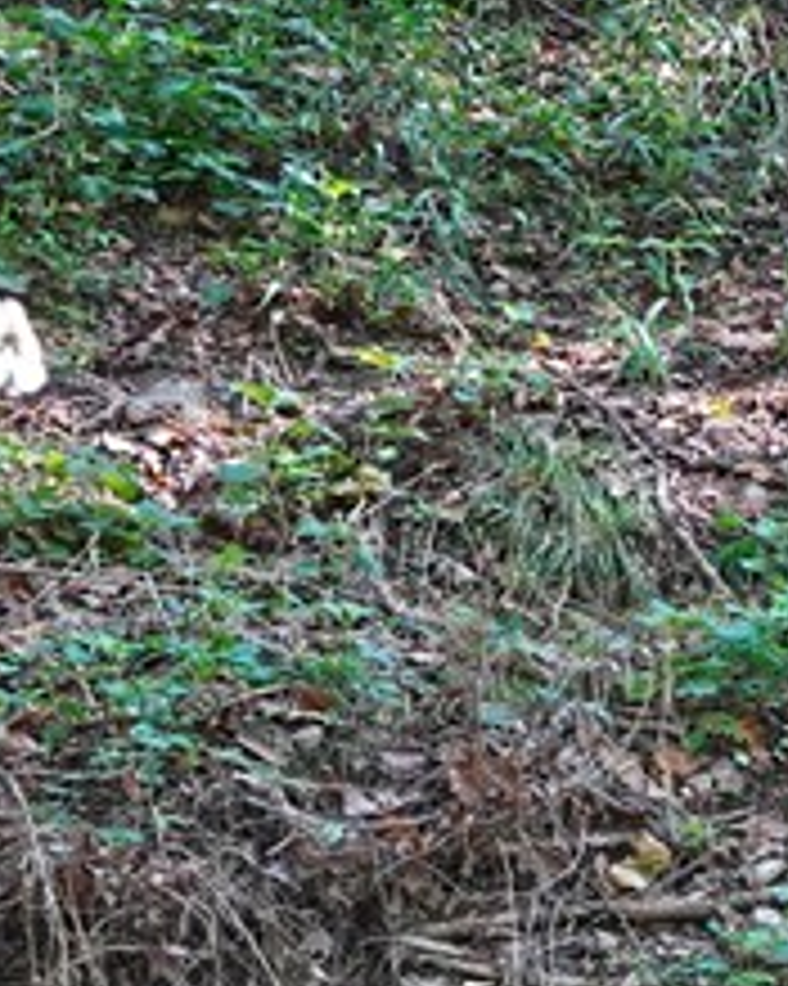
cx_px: 2211
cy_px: 995
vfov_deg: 19.3
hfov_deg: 11.3
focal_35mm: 96
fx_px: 2808
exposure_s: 1/160
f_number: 4
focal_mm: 20.7
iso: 1000
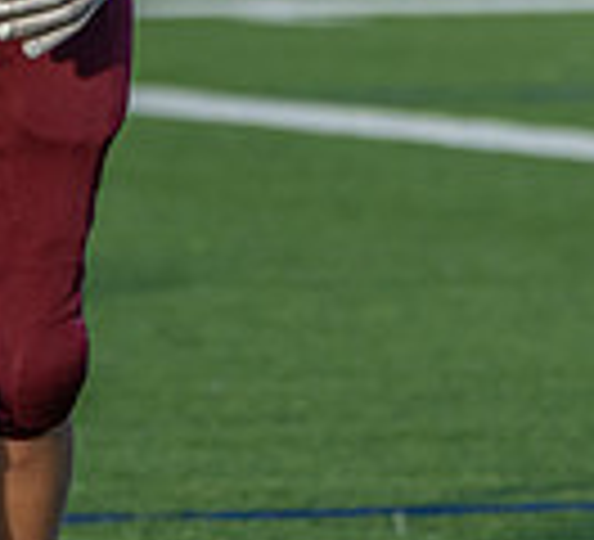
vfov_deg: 1.8
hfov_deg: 2.0
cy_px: -315
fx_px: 17105
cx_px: 2
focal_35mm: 922
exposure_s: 1/1250
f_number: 5.6
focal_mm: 203
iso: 640
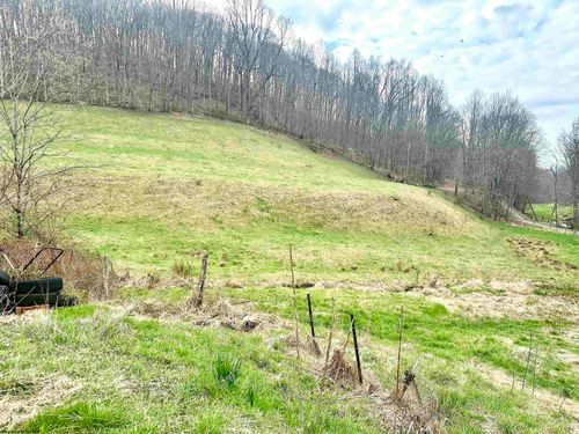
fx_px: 401
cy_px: 217
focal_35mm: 24
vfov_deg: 56.8
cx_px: 290
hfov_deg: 71.6
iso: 80
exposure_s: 1/1095
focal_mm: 6.86
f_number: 1.78
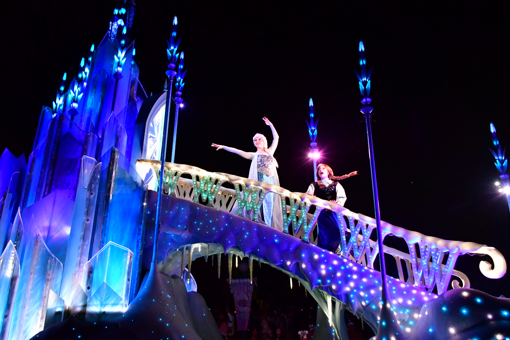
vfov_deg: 47.9
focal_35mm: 27
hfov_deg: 67.4
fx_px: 382
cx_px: 255
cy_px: 170
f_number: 5.6
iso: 5000
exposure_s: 1/80
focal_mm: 18
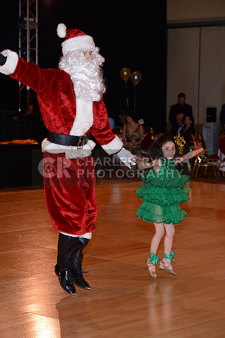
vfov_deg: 21.5
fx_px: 890
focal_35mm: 95
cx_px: 112
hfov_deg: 14.4
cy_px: 169
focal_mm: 95
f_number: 5
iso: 1600
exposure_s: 1/200
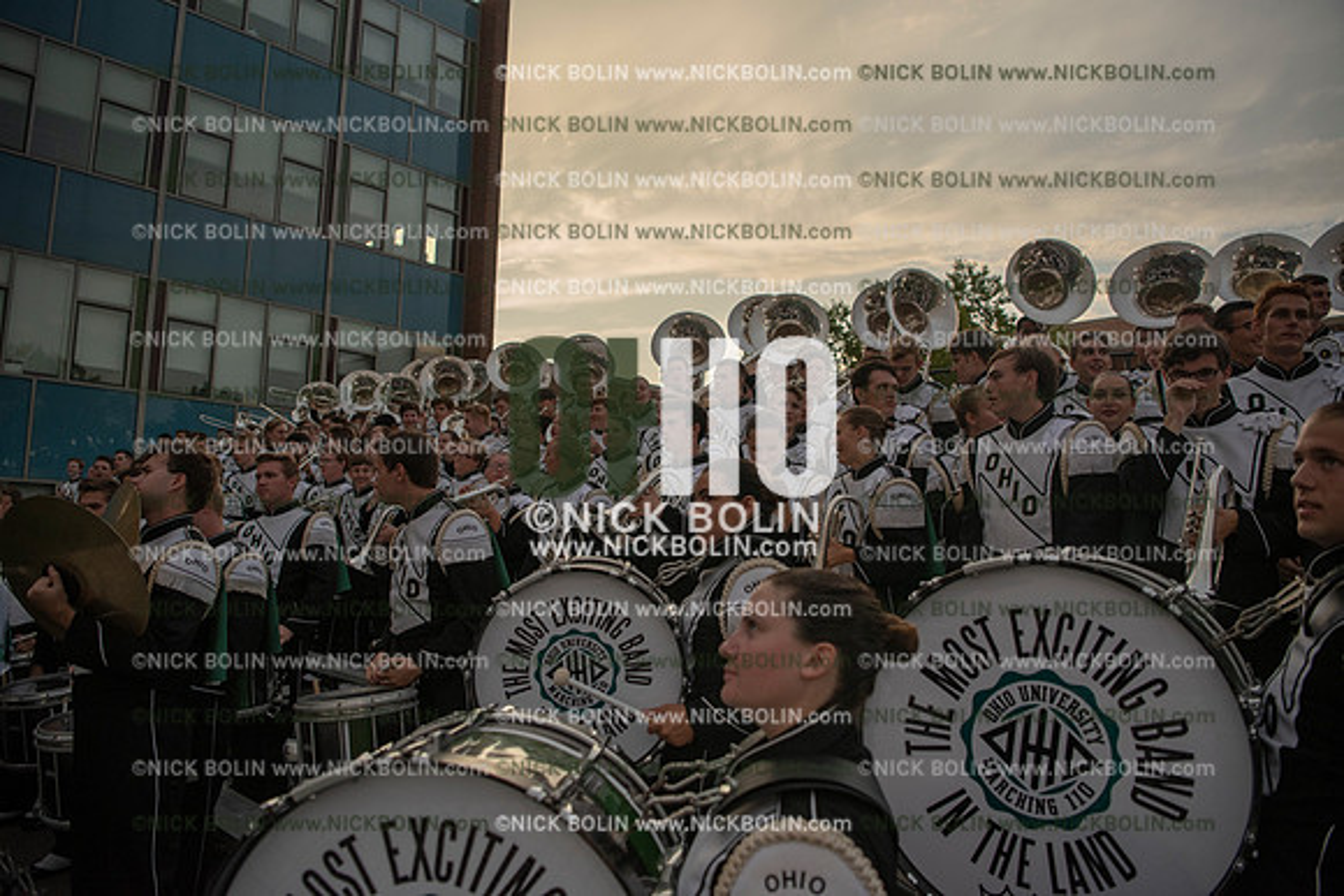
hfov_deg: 73.7
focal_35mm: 24
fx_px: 896
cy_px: 448
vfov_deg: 53.2
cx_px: 672
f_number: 3.2
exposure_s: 1/4000
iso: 800
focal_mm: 24
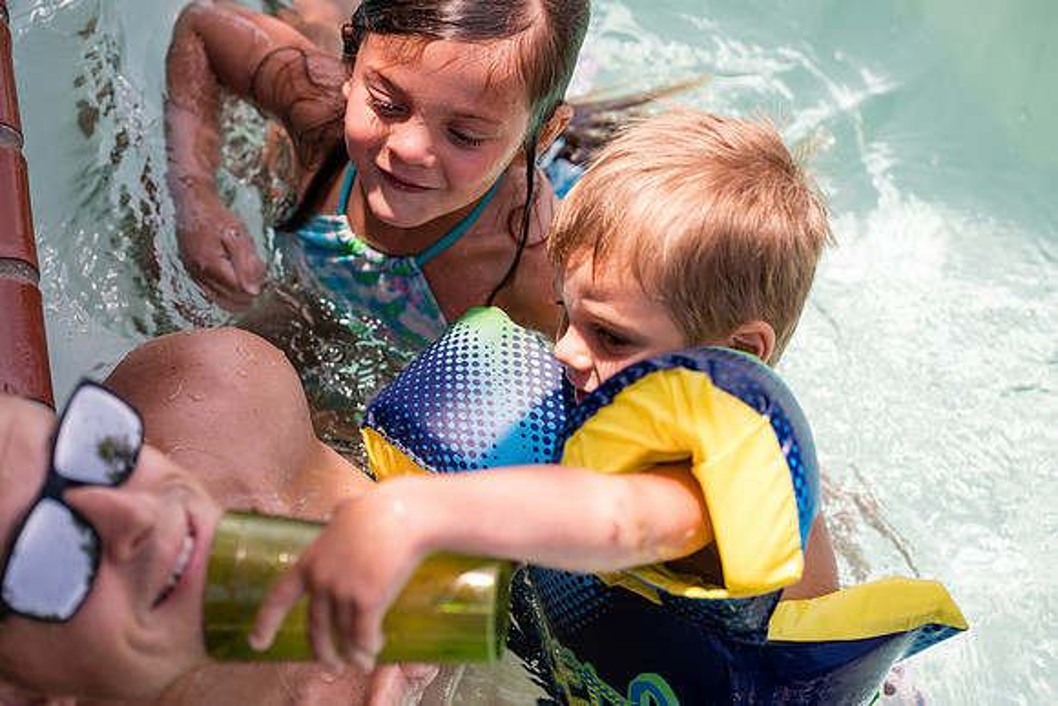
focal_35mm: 85
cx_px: 529
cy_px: 353
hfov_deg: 23.9
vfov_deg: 16.1
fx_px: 2499
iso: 200
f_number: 3.2
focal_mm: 85
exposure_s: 1/1600
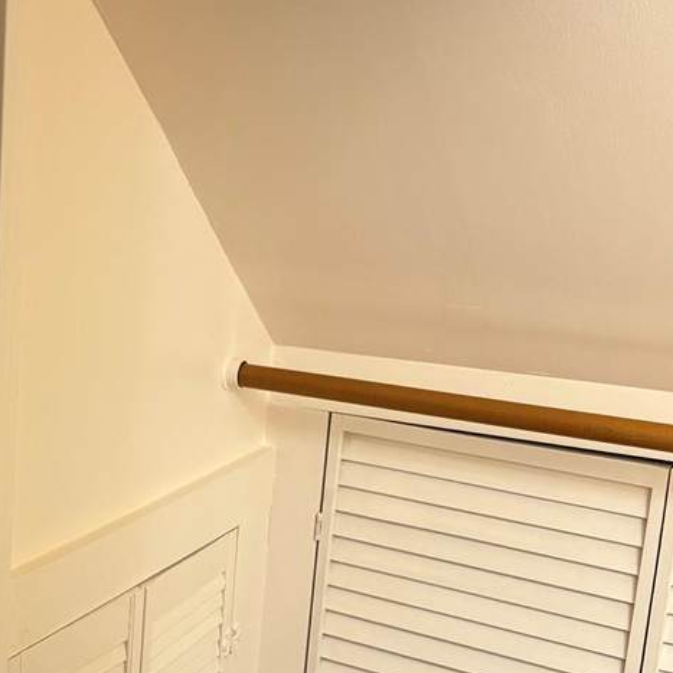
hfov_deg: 24.6
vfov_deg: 27.3
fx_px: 1386
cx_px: -143
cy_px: 391
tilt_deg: -13.0
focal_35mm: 63
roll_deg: -0.8
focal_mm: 5.96
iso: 100
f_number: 1.6
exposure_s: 1/60
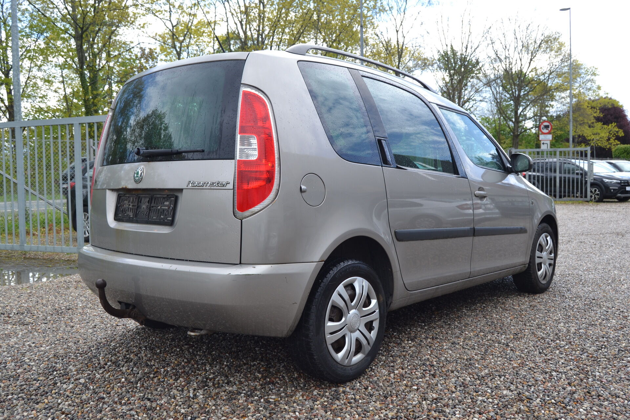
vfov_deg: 40.0
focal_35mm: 33
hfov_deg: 57.2
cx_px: 315
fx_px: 577
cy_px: 210
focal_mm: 22
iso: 100
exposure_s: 1/160
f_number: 6.3
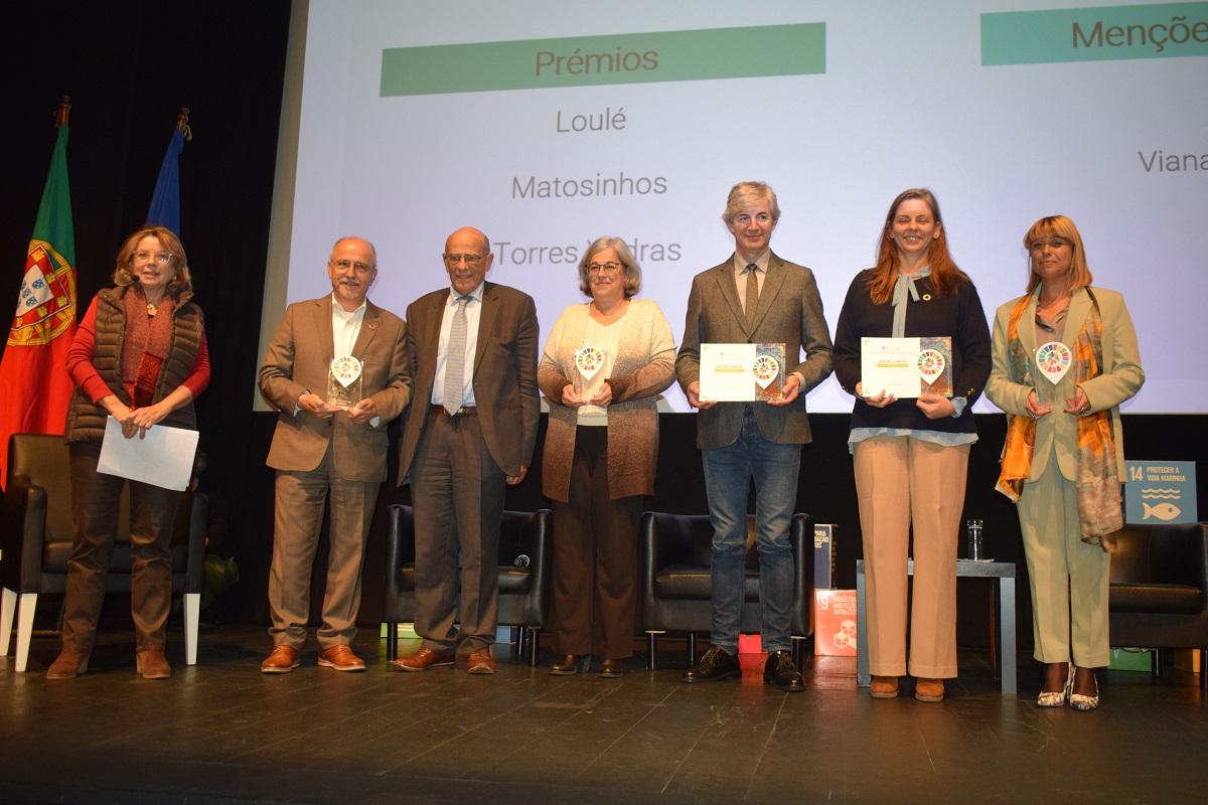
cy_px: 402
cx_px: 604
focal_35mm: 34
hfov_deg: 55.1
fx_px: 1158
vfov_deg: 38.4
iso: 1600
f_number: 3.8
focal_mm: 23
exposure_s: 1/60
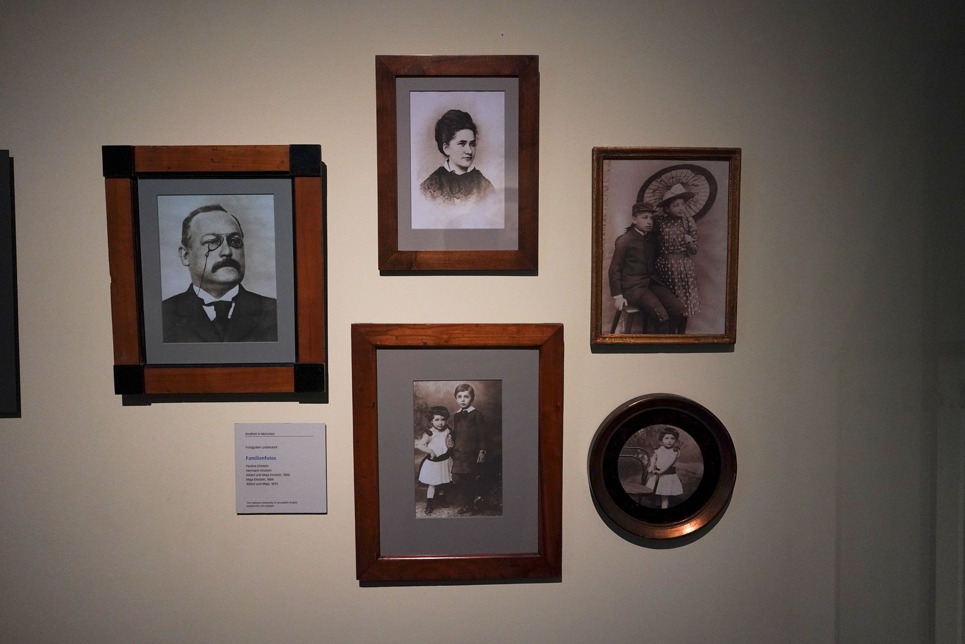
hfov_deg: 73.7
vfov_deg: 53.1
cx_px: 482
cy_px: 322
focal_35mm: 24
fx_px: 643
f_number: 2.8
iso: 3200
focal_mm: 24
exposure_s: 1/80
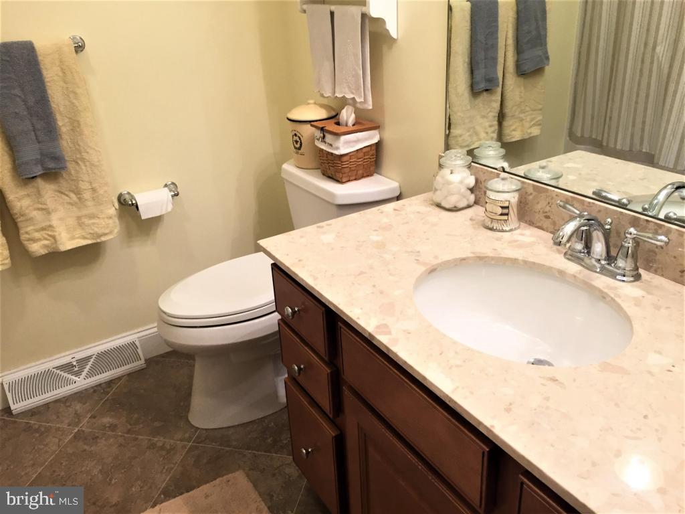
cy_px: 257
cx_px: 342
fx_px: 574
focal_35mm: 29
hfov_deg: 61.7
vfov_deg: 48.2
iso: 40
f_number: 2.2
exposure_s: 1/30
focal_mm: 4.15
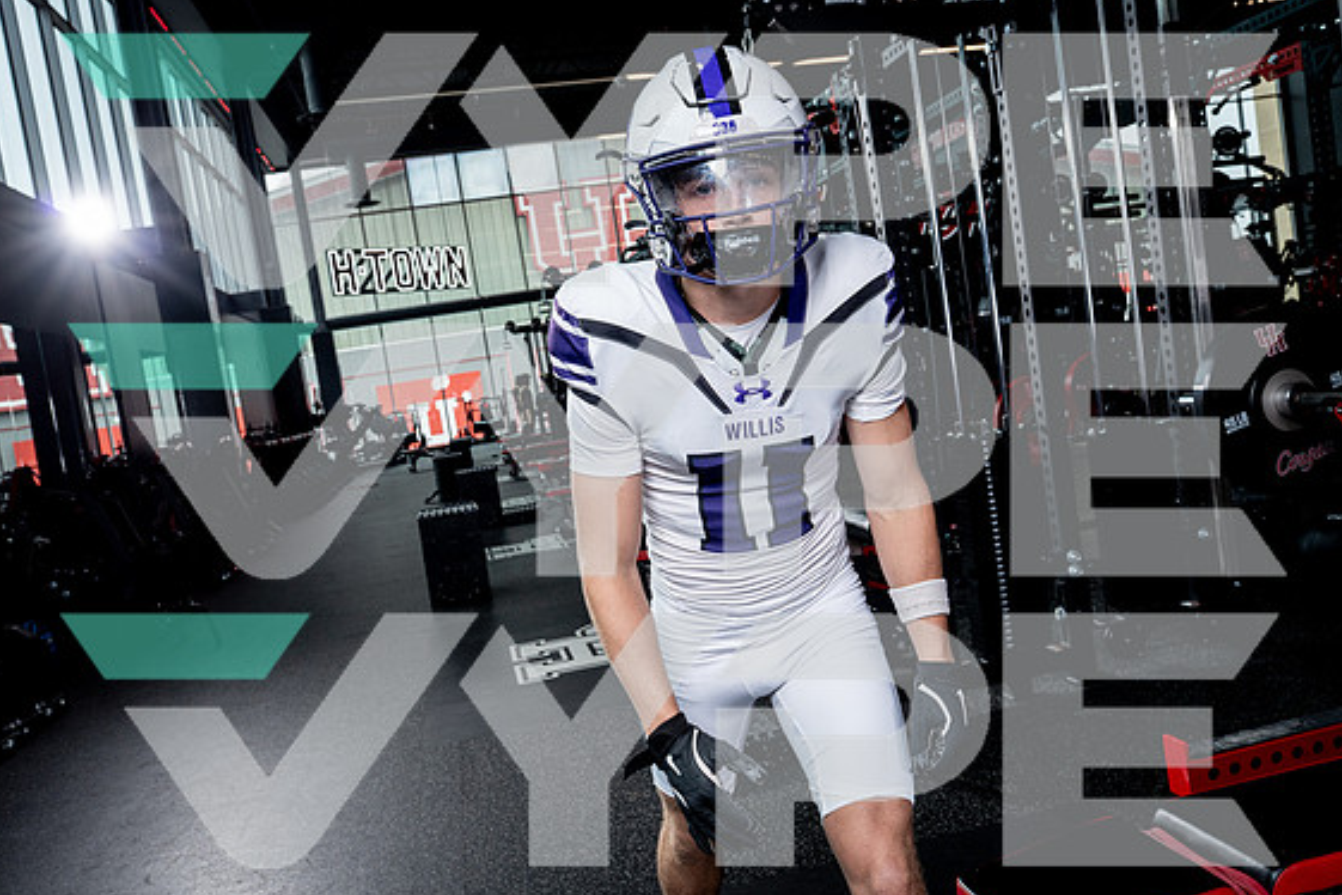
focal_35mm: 31
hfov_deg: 60.3
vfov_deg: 42.3
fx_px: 1156
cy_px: 451
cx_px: 677
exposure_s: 1/250
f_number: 8
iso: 640
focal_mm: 30
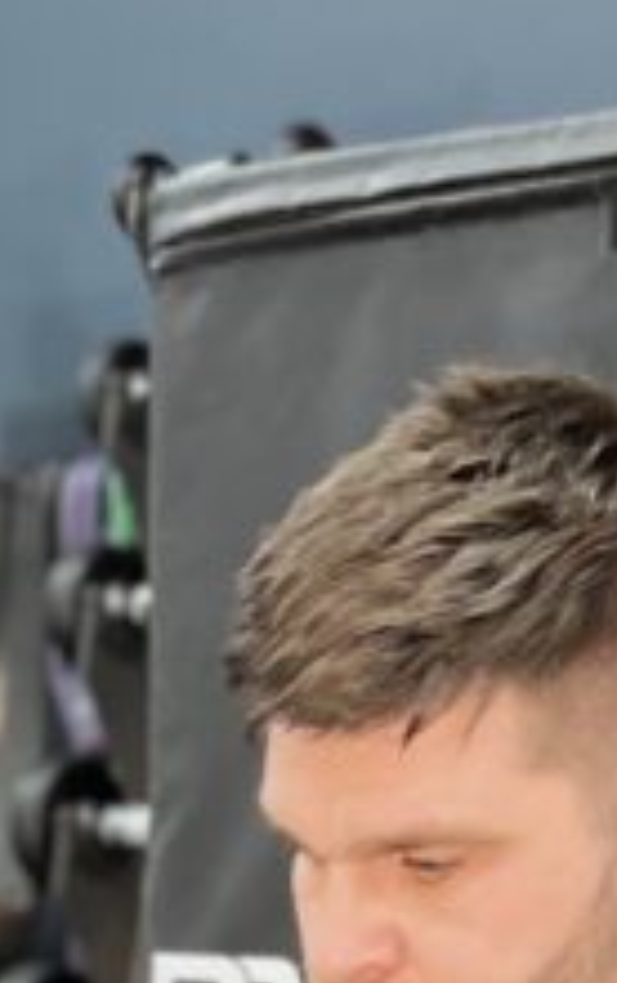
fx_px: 3435
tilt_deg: -21.2
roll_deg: +1.4
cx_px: -9
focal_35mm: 128
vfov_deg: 13.5
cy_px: 2091
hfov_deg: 10.2
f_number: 1.6
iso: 100
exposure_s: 1/50
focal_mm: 5.1
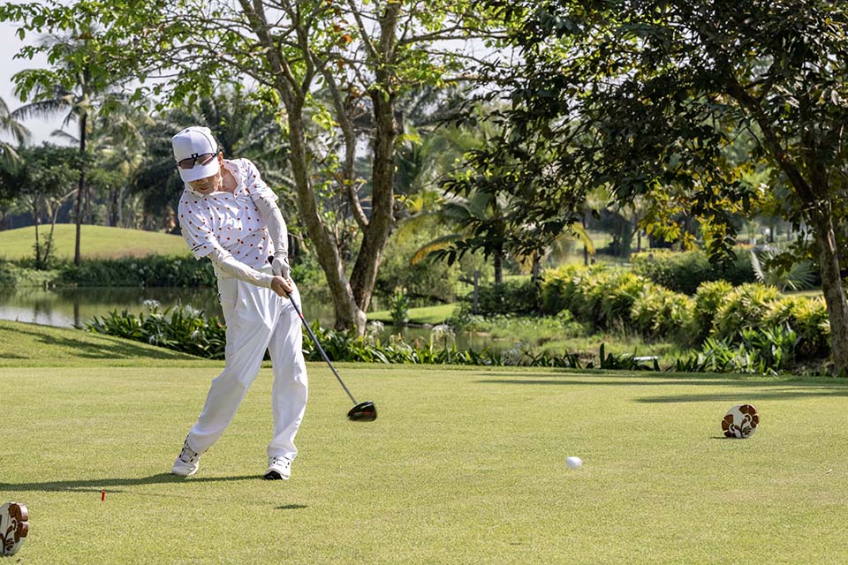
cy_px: 282
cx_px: 424
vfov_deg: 19.2
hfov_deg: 28.5
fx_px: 1672
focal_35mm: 71
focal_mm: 71
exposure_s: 1/2000
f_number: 5.6
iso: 560
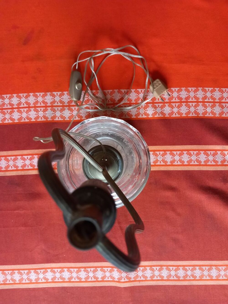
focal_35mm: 27
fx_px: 237
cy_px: 152
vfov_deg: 65.3
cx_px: 114
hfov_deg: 51.4
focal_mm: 4
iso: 320
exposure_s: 1/25
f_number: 1.8
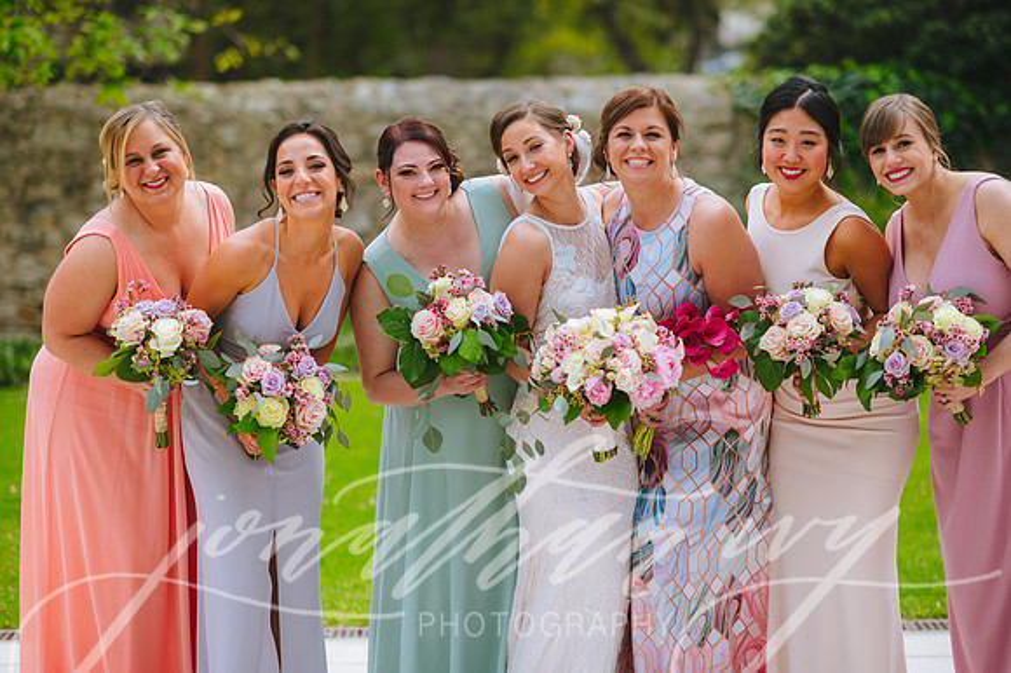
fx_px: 2386
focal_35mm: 85
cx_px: 506
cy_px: 336
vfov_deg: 16.1
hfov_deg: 23.9
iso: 200
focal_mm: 85
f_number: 1.8
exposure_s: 1/2500
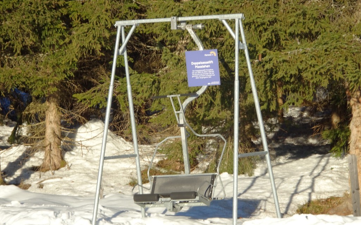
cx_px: 180
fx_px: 1495
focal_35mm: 152
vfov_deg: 8.6
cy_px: 98
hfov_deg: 13.8
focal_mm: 24.36
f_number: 5.6
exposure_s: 1/250
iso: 80
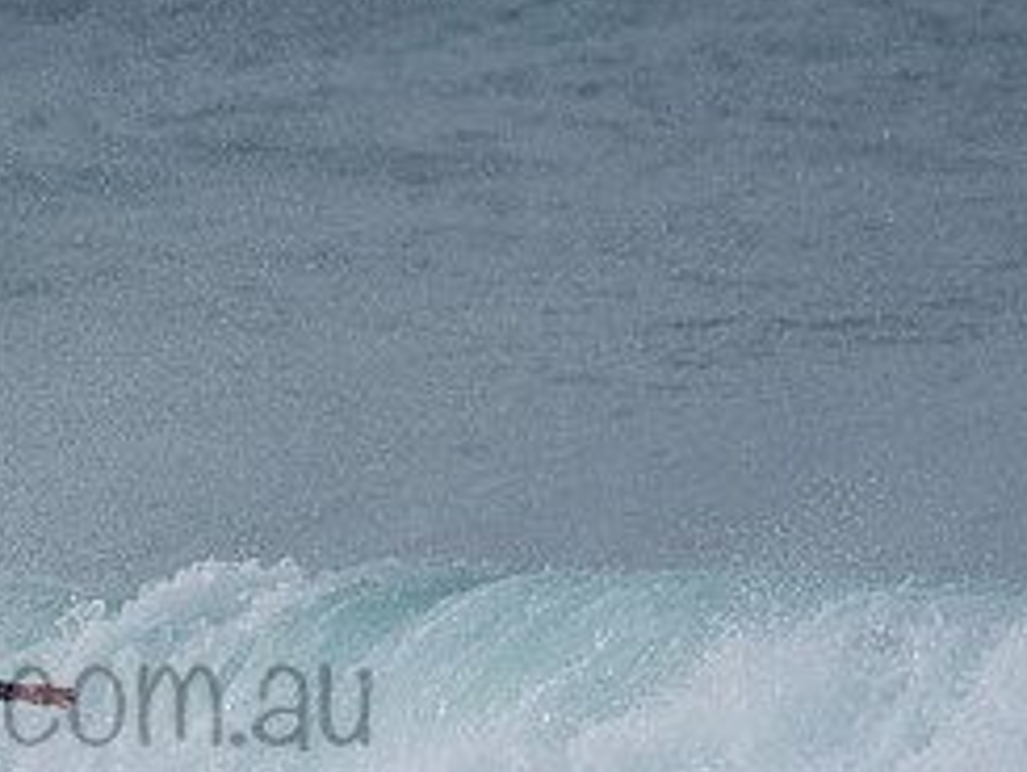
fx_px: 48621
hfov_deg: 1.2
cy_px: 648
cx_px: -71
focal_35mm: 1638
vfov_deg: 0.9
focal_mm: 480
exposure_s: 1/500
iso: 100
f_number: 7.1
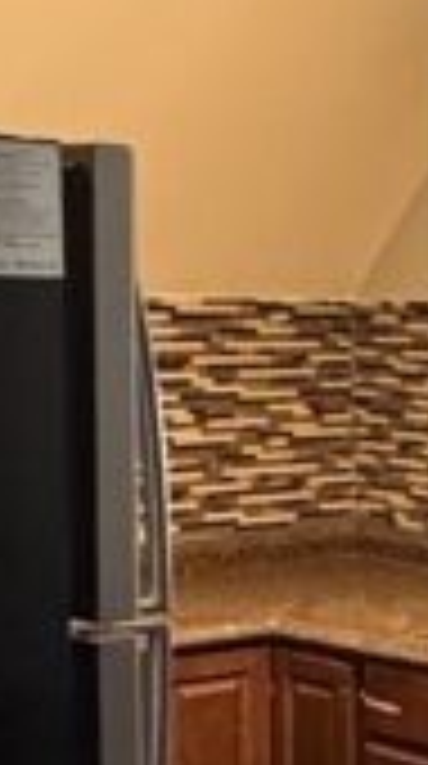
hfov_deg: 10.9
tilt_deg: -3.5
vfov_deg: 23.1
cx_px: 1050
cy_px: 522
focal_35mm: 92
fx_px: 1865
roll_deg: -1.5
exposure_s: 1/60
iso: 200
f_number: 2.2
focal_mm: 2.22
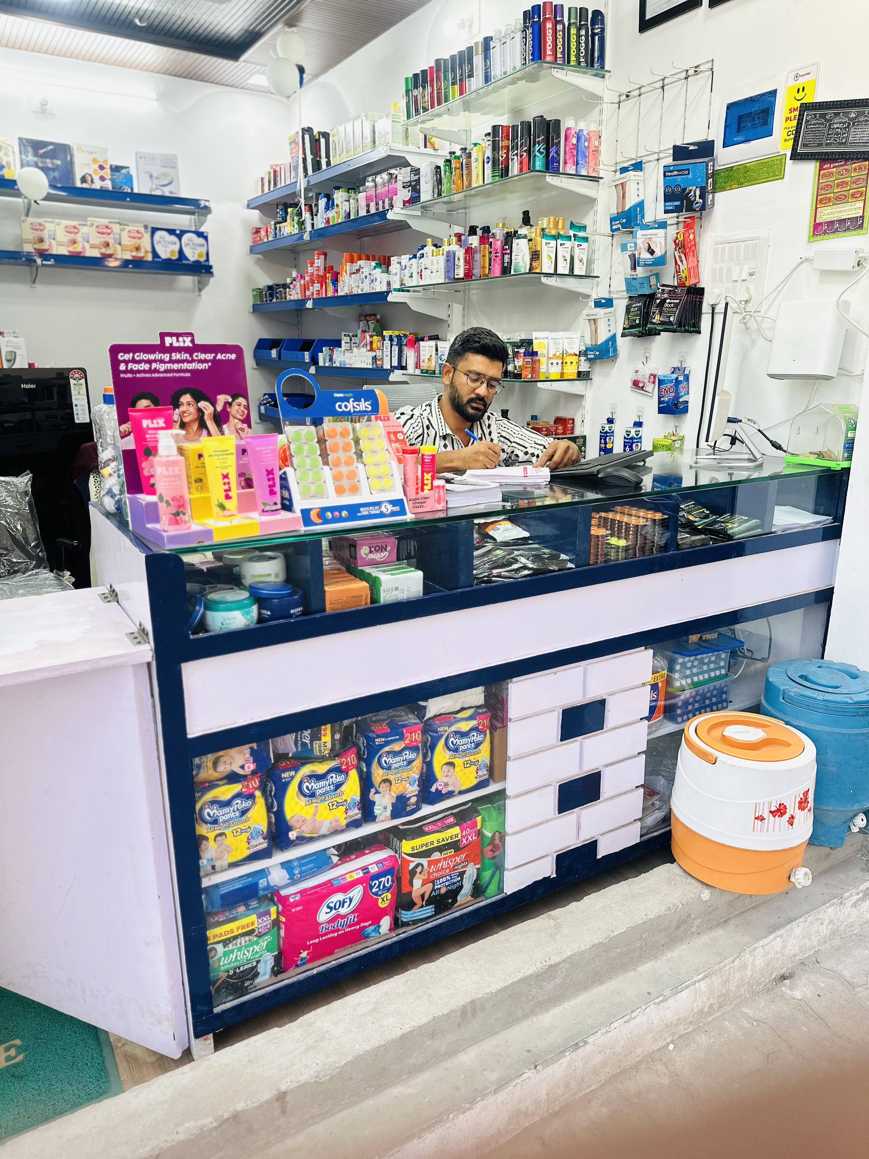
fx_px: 803
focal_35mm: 24
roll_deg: -1.1
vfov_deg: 71.6
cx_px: 434
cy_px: 580
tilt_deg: -15.3
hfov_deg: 56.8
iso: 125
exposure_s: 1/100
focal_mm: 6.86
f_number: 1.78
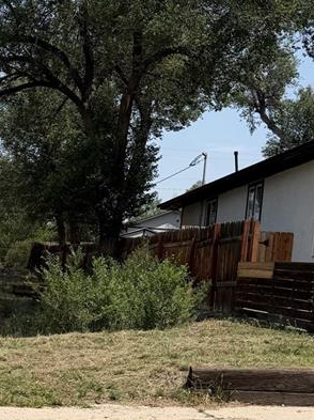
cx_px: -88
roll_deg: -4.4
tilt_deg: -4.3
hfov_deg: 20.4
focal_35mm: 66
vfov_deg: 28.7
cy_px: 347
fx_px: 800
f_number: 1.78
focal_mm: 6.76
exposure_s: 1/5319
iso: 80
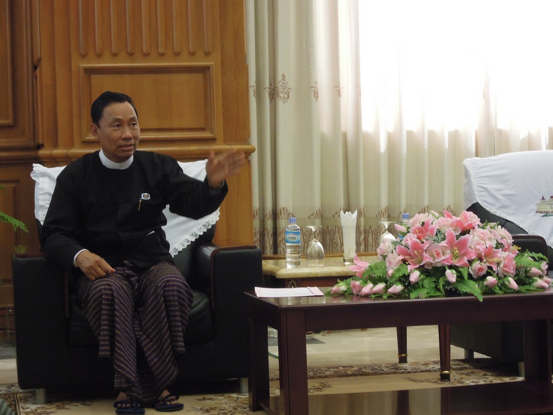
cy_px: 208
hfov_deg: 19.6
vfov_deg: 14.8
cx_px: 276
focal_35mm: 100
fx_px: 1598
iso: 800
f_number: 5.5
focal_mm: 17.9
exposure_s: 1/15
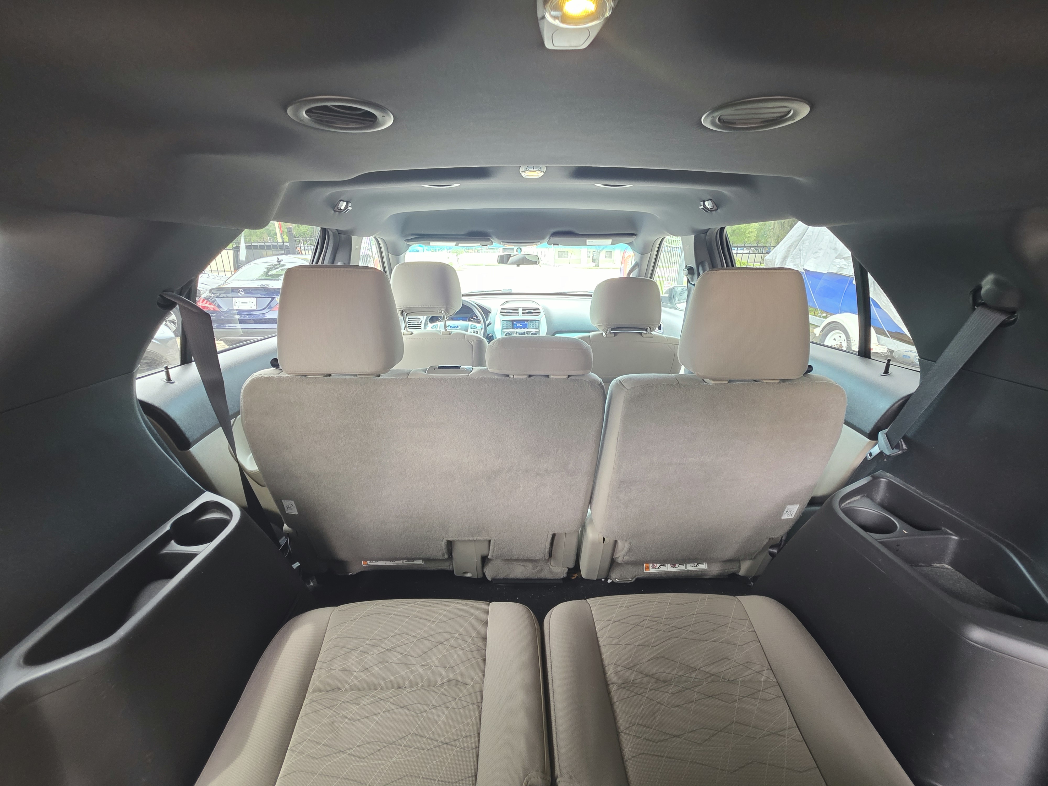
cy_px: 393
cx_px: 524
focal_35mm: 13
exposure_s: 1/50
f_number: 1.9
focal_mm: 2.2
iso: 200
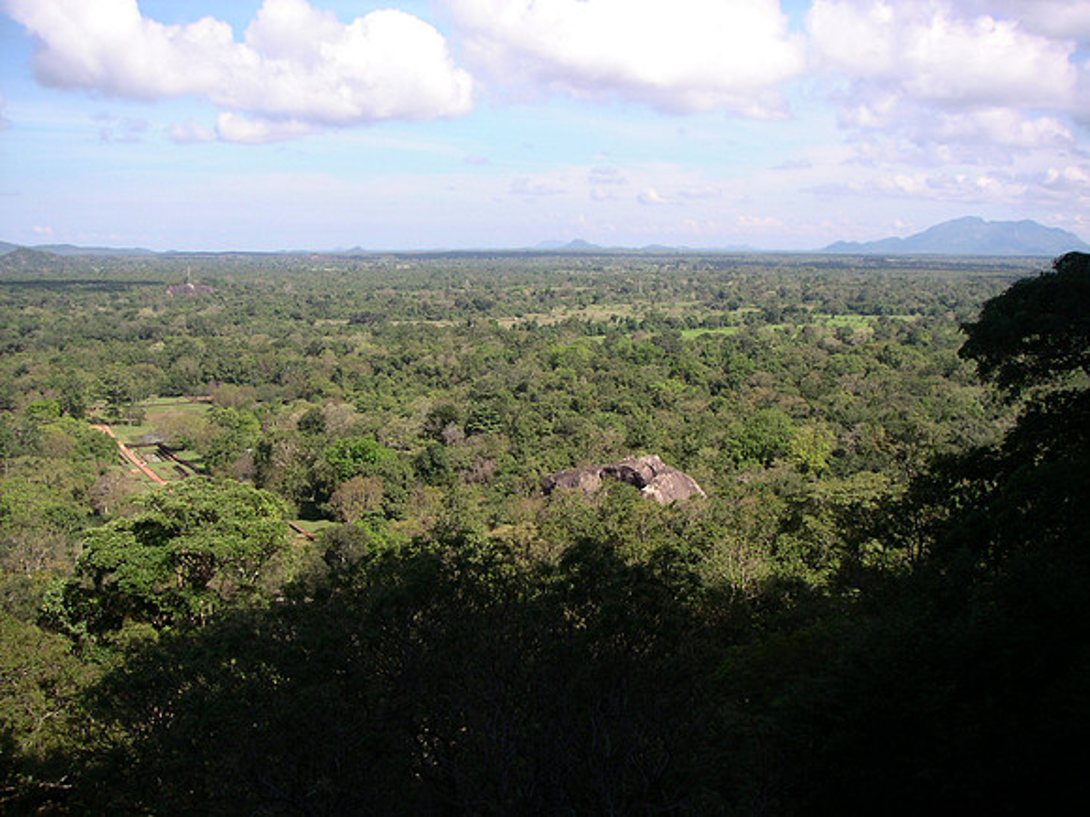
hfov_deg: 50.1
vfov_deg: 38.7
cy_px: 408
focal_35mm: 37
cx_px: 545
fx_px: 1165
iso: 50
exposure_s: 1/750
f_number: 2.8
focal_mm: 5.7
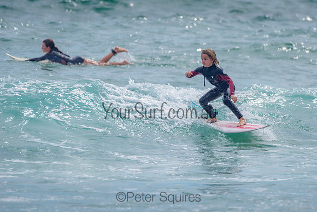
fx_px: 5395
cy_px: 90
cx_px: 194
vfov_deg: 2.2
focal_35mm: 613
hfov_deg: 3.4
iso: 140
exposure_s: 1/2000
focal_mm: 500
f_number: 5.6
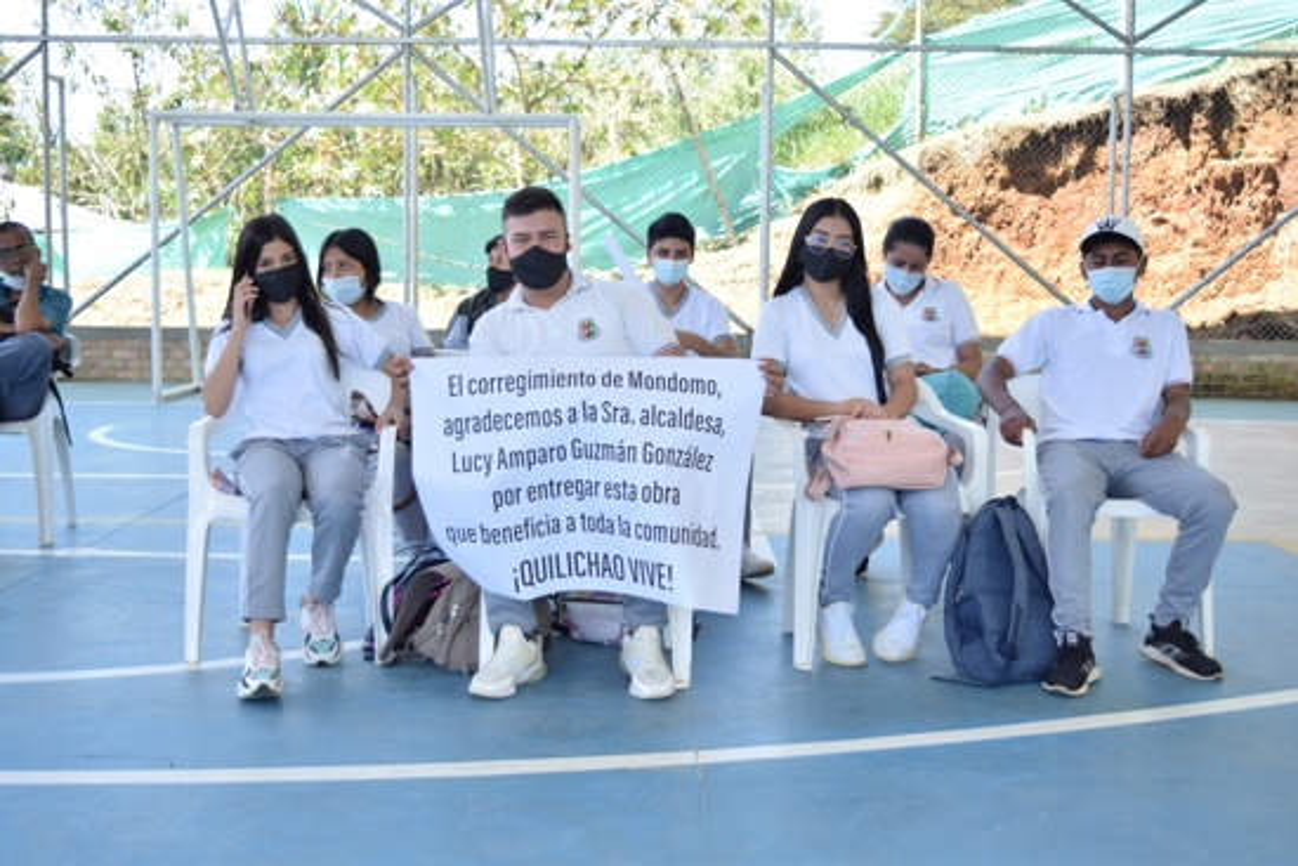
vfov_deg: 29.9
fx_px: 1623
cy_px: 433
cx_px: 649
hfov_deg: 43.6
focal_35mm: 45
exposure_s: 1/100
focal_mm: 30
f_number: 4.2
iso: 100
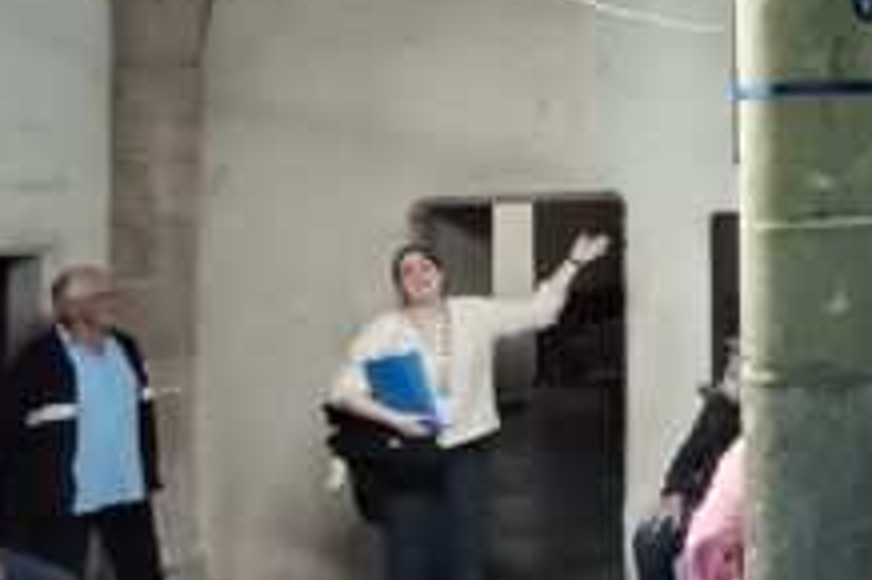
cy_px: 132
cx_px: 1108
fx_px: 1331
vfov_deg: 24.3
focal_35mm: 55
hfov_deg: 29.7
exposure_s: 1/33.3
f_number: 2.2
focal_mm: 1.65
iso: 443
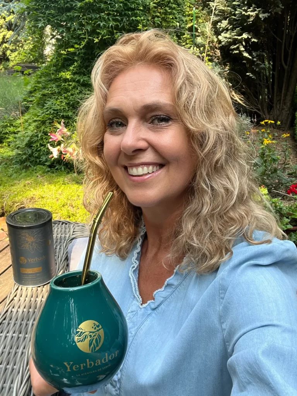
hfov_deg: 46.8
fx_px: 343
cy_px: 198
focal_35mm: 30
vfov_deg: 60.0
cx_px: 148
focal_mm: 2.71
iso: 50
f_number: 2.2
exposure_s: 1/121
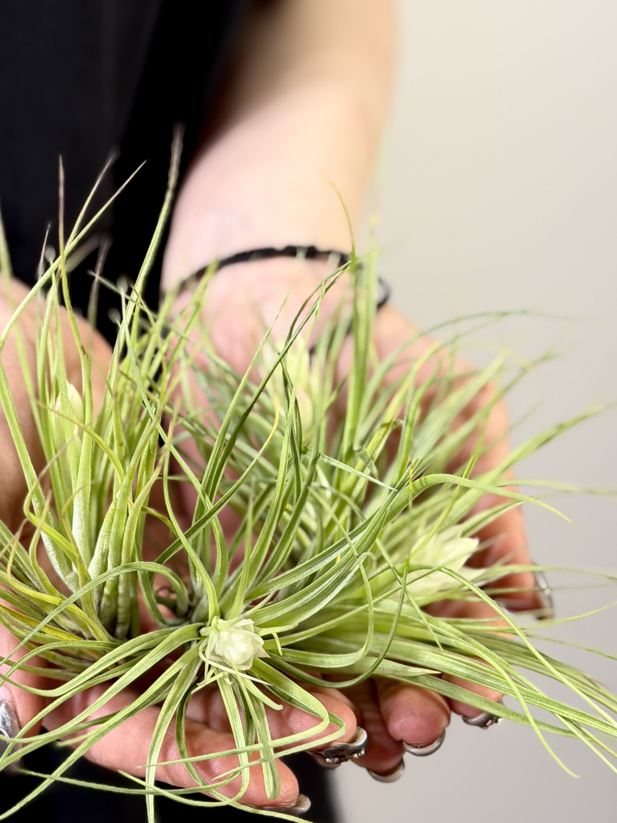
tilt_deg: -26.3
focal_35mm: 76
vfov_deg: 25.7
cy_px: 385
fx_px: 1806
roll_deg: -3.3
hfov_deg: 19.3
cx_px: 203
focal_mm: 6.76
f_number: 1.78
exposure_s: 1/50
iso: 50
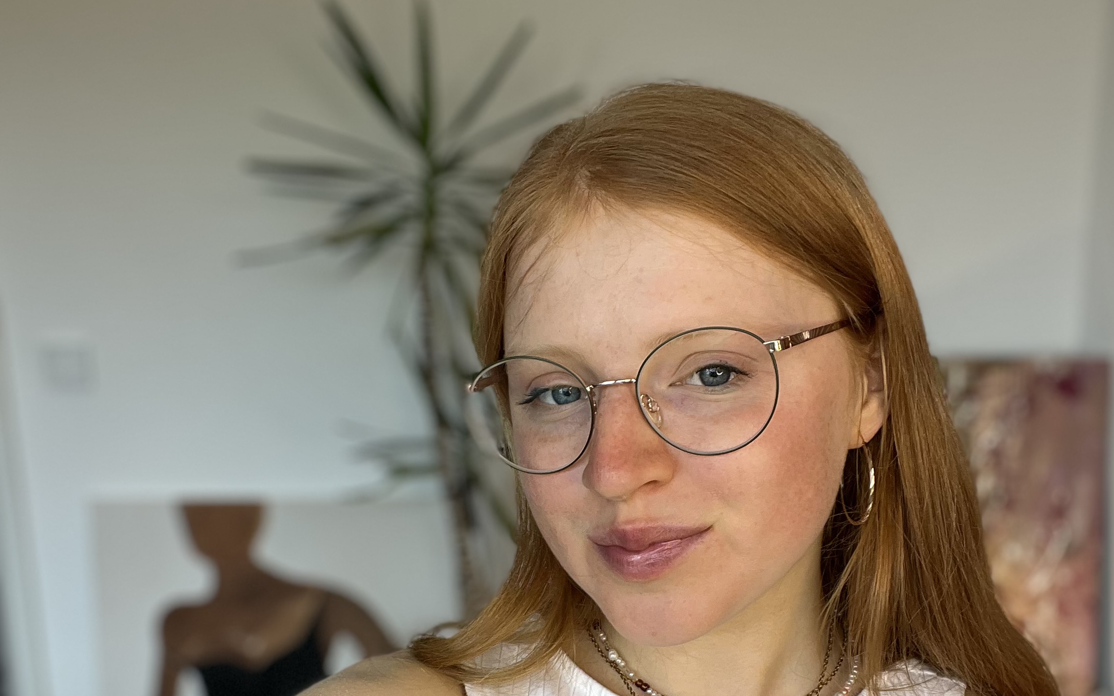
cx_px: 561
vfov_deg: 29.1
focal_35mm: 43
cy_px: 574
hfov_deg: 46.2
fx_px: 1305
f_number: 2.2
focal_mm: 2.71
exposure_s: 1/121
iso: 40
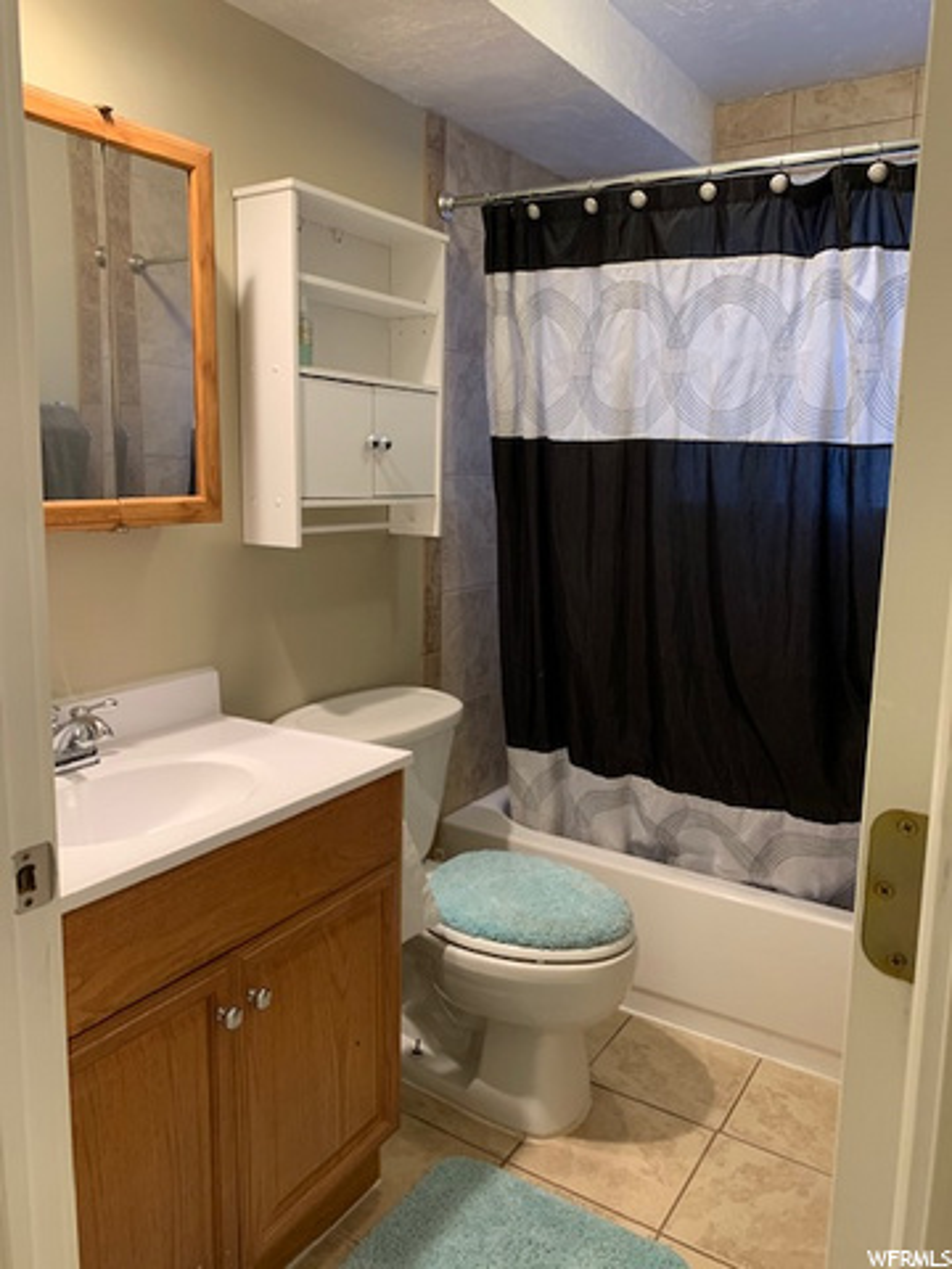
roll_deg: -0.4
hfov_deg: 53.1
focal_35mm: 26
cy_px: 634
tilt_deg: -9.6
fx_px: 953
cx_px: 476
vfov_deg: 67.3
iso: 250
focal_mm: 4.25
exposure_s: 1/60
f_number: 1.8
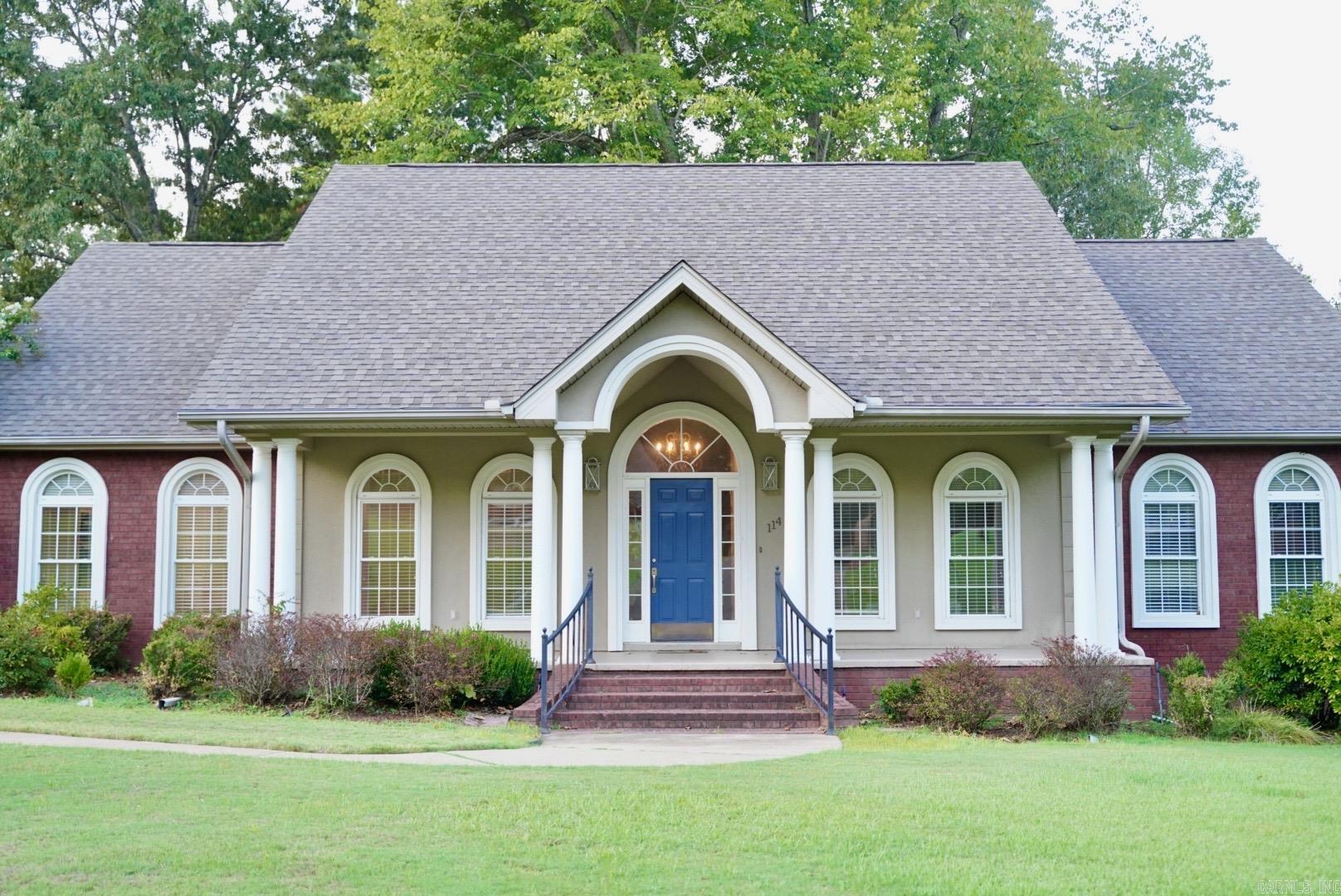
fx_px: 1491
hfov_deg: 48.4
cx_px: 670
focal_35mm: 40
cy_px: 448
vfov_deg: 33.5
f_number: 2.8
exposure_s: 1/500
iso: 2000
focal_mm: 40
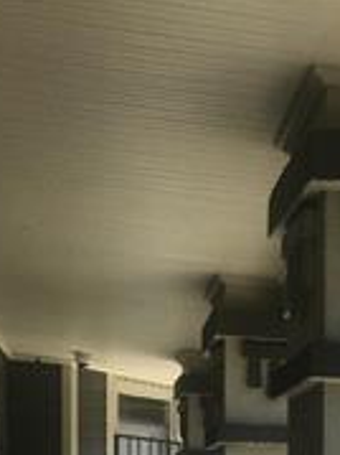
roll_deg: -0.7
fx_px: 983
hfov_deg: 19.3
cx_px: 297
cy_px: 600
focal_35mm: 75
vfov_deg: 23.0
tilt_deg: -5.6
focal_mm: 3.99
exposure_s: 1/818
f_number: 1.8
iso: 20
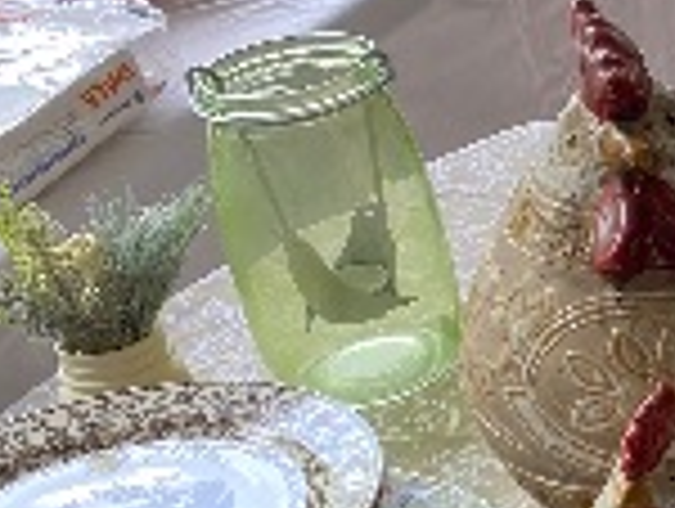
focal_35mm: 104
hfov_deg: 15.5
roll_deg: +1.1
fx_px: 2031
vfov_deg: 14.3
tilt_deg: -30.4
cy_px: 261
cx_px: 1296
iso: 64
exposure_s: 1/121
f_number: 1.8
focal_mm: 4.25
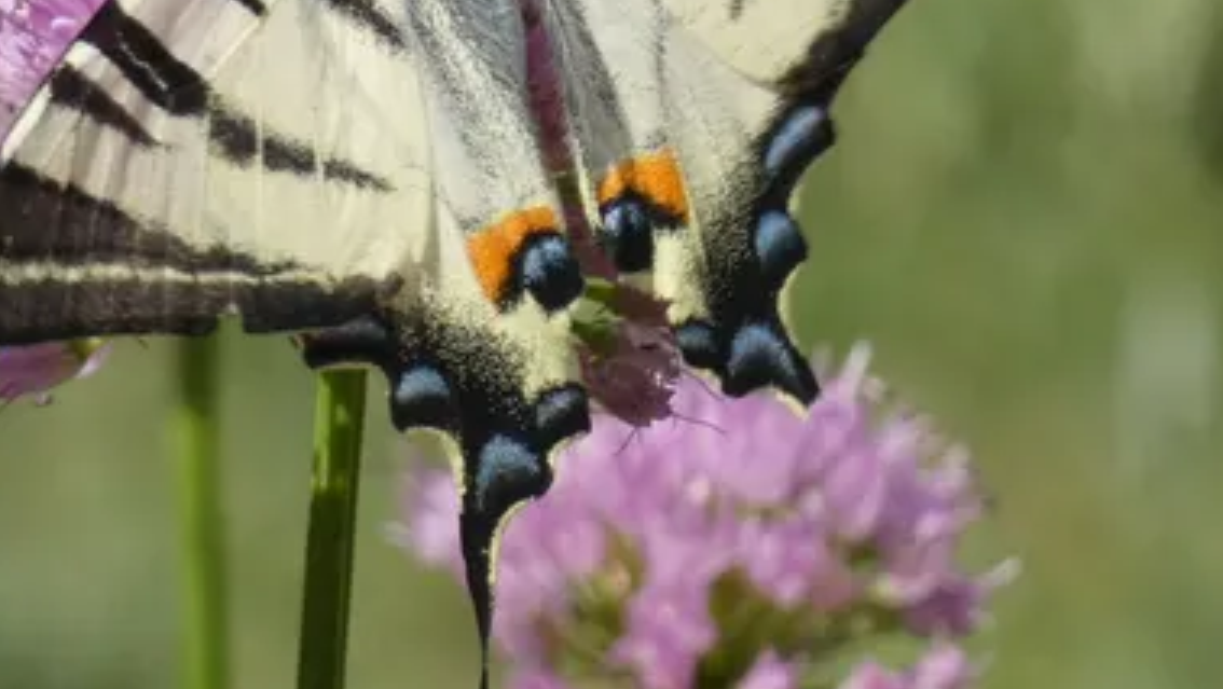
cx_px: 320
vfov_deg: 1.9
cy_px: 197
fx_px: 20277
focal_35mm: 625
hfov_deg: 3.5
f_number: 5.6
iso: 80
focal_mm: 60.8
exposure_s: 1/100
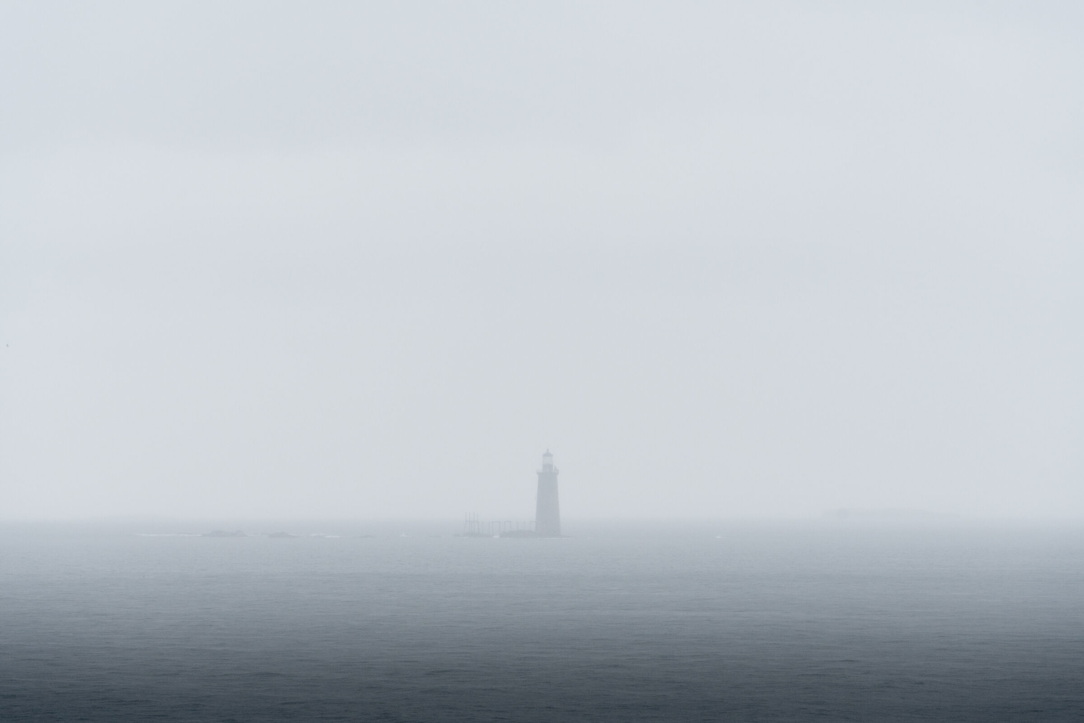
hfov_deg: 10.3
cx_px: 542
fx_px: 6023
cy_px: 362
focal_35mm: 200
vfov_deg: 6.9
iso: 800
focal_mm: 200
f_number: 8
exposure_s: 1/200
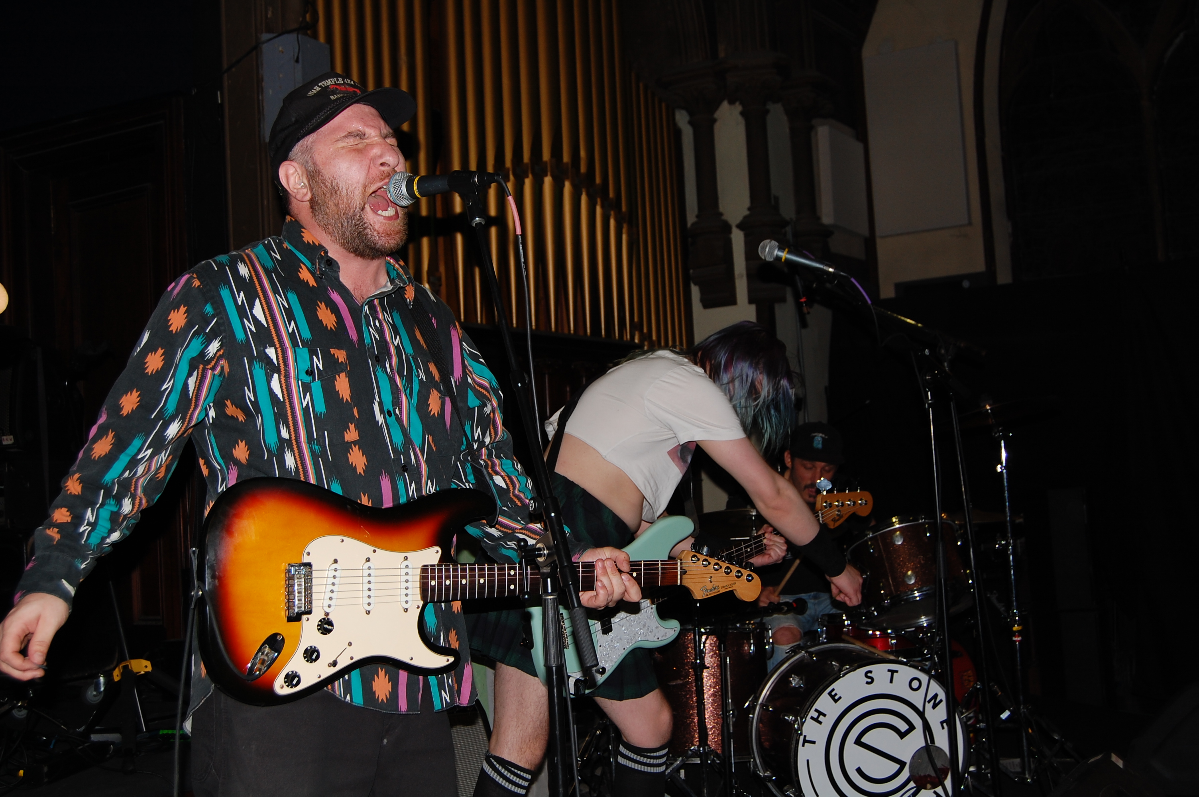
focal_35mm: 45
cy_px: 398
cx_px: 600
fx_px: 1497
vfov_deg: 29.8
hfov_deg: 43.6
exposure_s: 1/125
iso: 200
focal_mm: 30
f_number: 5.6
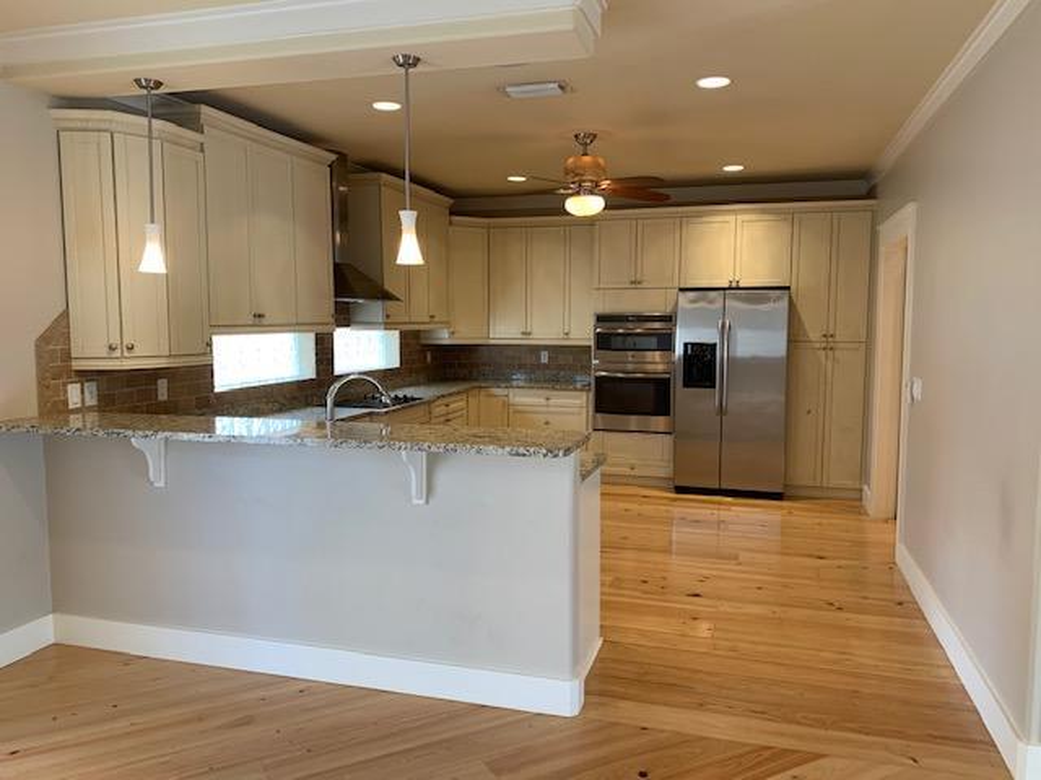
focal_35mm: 26
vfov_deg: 53.1
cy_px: 390
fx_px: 782
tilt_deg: -5.6
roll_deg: -0.5
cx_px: 520
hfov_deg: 67.3
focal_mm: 4.25
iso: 100
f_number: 1.8
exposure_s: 1/60
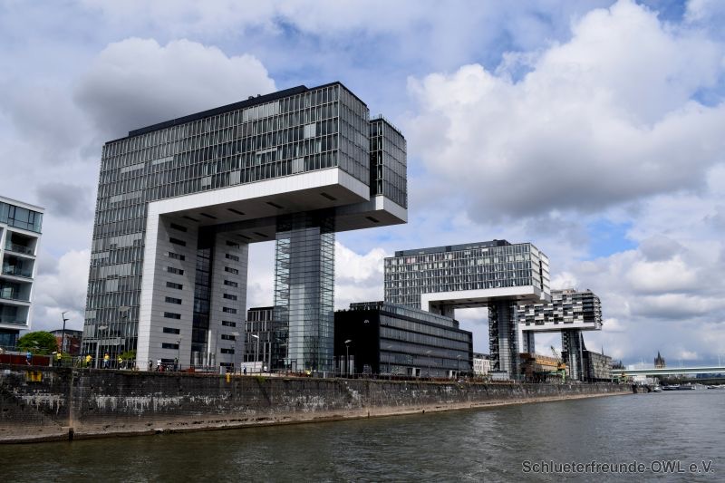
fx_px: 604
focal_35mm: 30
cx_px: 362
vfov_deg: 43.6
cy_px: 242
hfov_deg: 61.9
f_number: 11
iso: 200
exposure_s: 1/500
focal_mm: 20
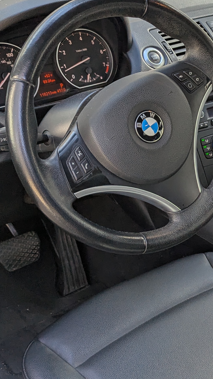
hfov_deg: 19.9
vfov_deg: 36.5
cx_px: 248
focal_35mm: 57
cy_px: 222
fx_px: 572
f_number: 1.85
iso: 43
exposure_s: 1/203
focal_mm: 6.81
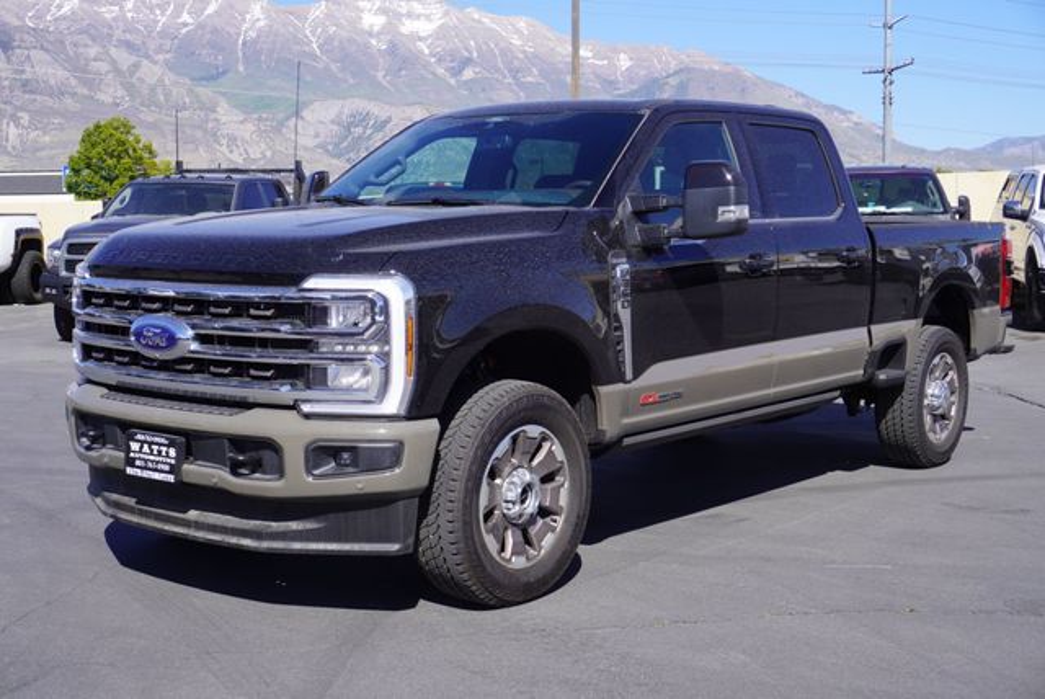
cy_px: 350
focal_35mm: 48
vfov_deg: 28.1
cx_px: 522
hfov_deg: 41.1
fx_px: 1395
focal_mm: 32
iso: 100
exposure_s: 1/125
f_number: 10
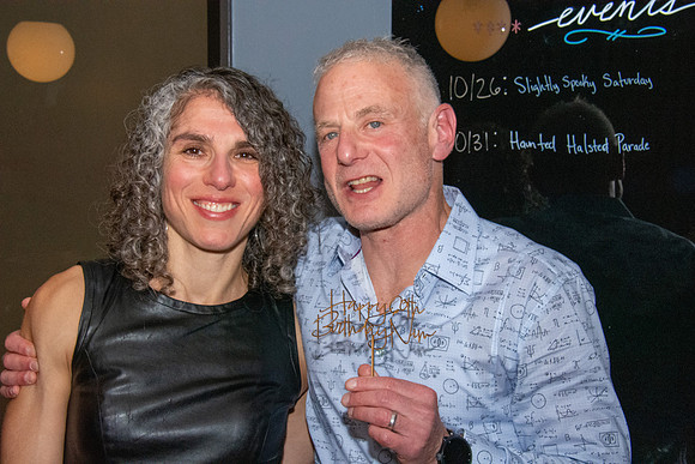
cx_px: 348
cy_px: 232
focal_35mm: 72
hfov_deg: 28.1
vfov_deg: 18.9
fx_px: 1390
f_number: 14
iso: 5000
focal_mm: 48
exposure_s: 1/160
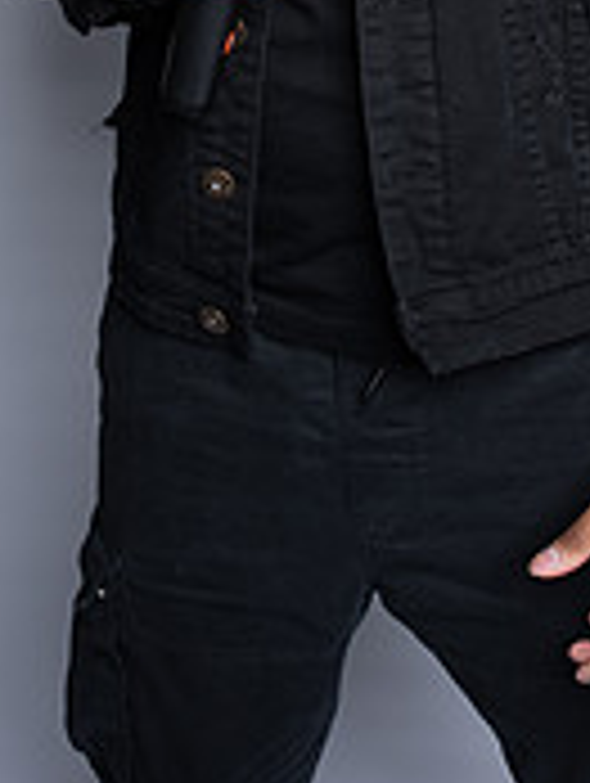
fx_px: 1972
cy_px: -202
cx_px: 491
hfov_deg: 16.9
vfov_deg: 20.7
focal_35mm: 87
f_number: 6.3
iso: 250
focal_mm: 35
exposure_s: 1/200
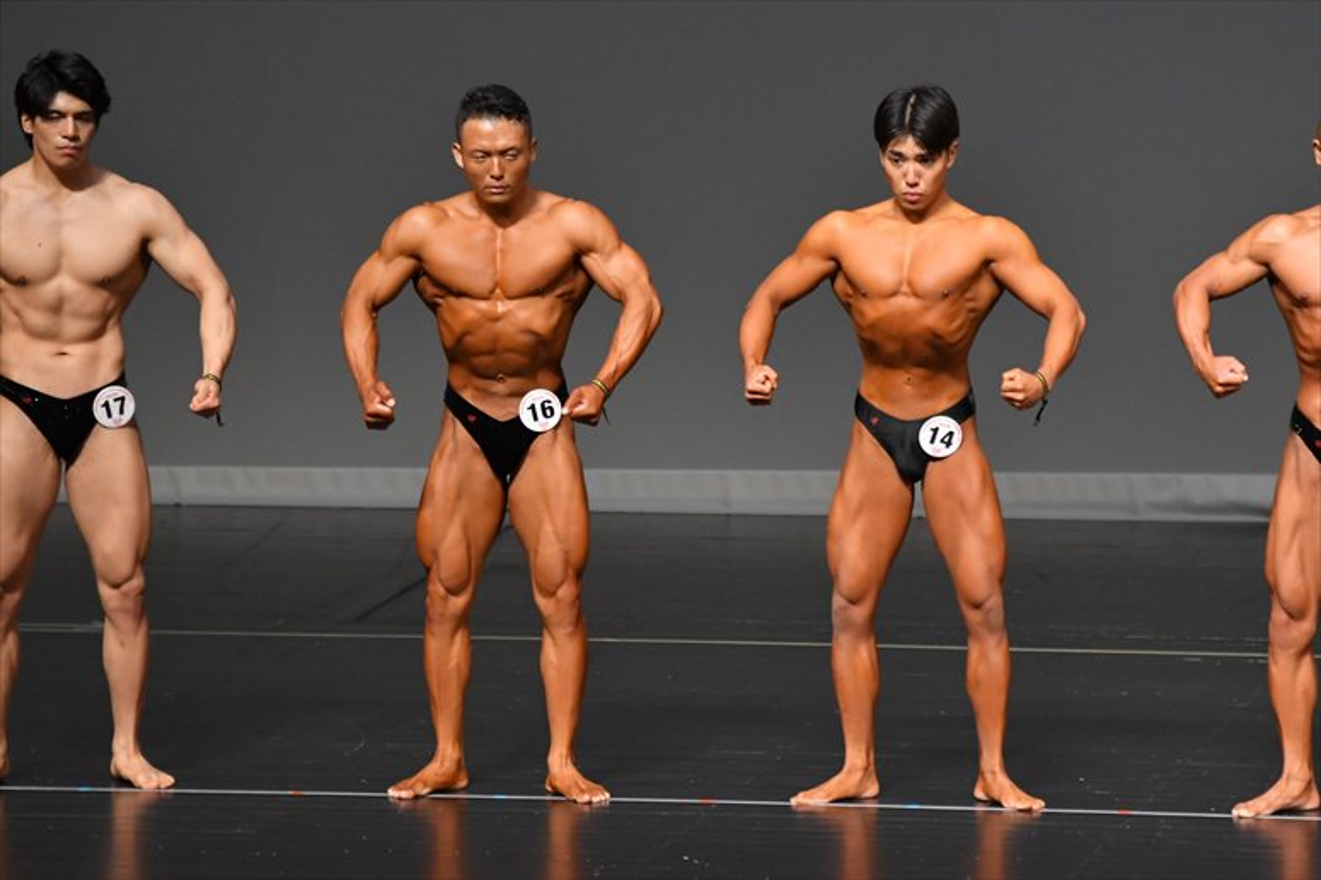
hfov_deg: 6.5
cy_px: 440
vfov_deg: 4.4
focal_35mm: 315
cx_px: 660
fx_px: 11553
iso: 3600
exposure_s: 1/400
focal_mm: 210
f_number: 5.6
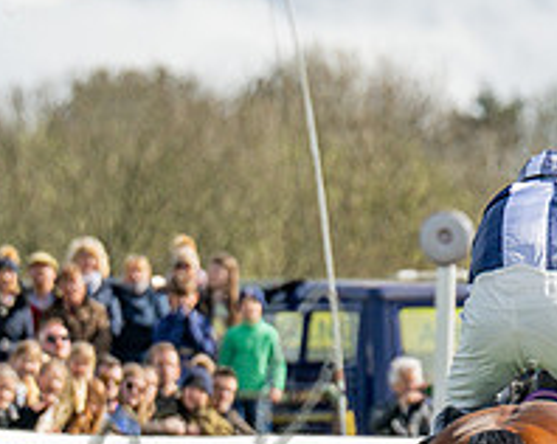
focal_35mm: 1146
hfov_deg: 1.7
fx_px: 18873
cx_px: 518
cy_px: 435
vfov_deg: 1.3
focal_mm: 200
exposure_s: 1/1600
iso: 250
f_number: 4.5
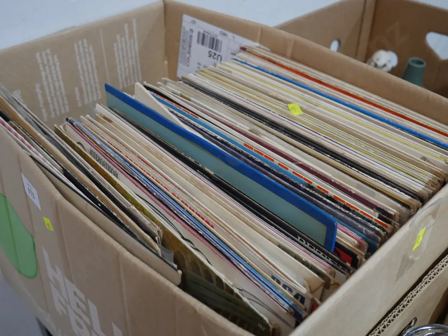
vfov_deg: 35.2
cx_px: 220
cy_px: 166
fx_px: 531
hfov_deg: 45.8
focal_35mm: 41
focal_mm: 20
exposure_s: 1/60
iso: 800
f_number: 4.4
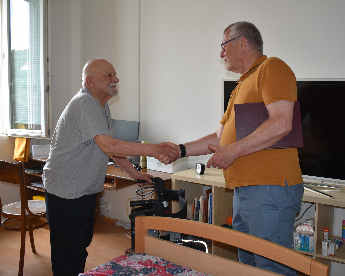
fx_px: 404
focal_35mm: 40
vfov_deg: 37.7
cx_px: 202
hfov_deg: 46.1
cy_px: 137
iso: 400
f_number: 3.8
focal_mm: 23
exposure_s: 1/60
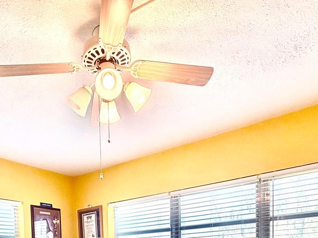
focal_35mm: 33
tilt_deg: -3.8
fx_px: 303
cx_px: 112
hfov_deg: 54.5
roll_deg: +1.7
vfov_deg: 35.0
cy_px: 278
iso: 50
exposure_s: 1/126
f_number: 2.2
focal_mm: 2.22
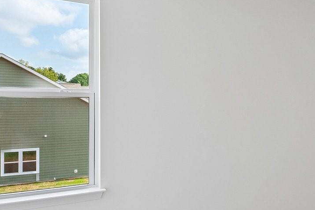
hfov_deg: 44.3
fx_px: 350
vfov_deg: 33.4
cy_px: 107
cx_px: 282
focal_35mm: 40
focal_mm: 14
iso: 100
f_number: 8
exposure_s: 1/20
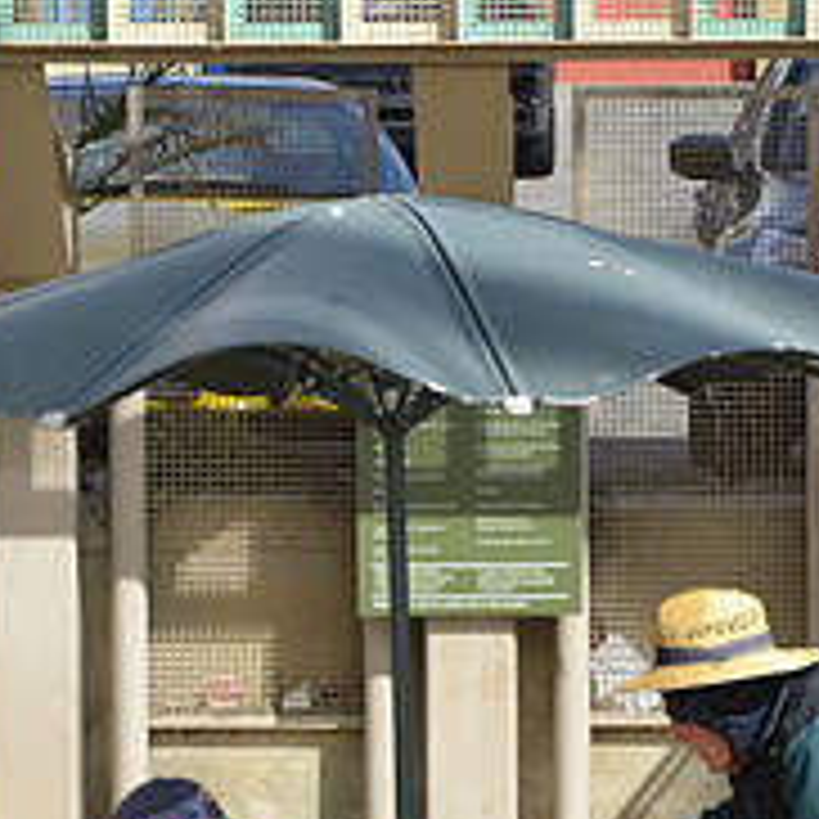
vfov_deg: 5.4
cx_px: 526
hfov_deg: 5.4
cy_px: 742
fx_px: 8673
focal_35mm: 324
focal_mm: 80
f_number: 8
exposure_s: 1/250
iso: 110
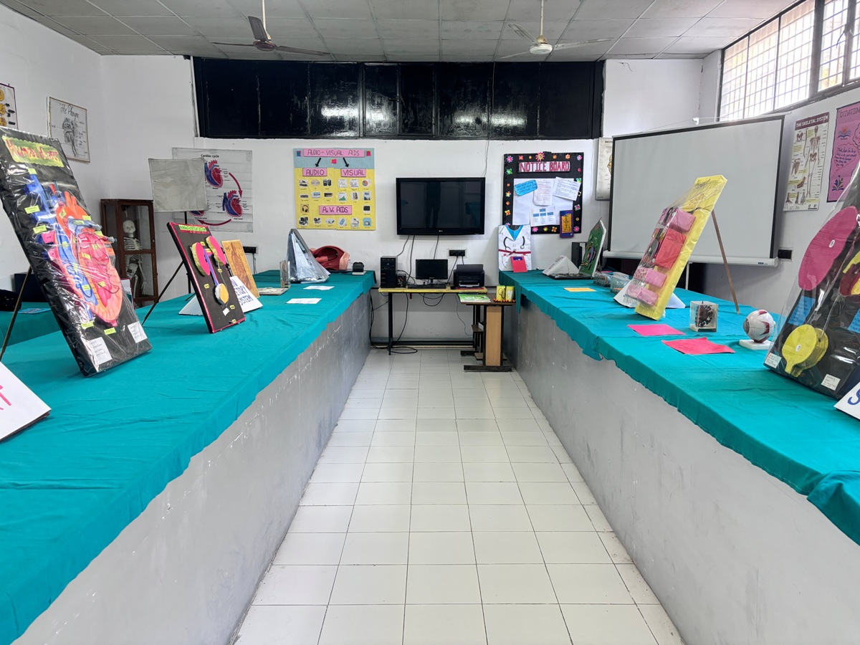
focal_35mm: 26
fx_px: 646
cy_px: 322
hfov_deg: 67.3
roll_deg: -0.7
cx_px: 430
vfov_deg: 53.1
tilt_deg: -10.0
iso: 160
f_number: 1.6
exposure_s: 1/50
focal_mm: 5.96
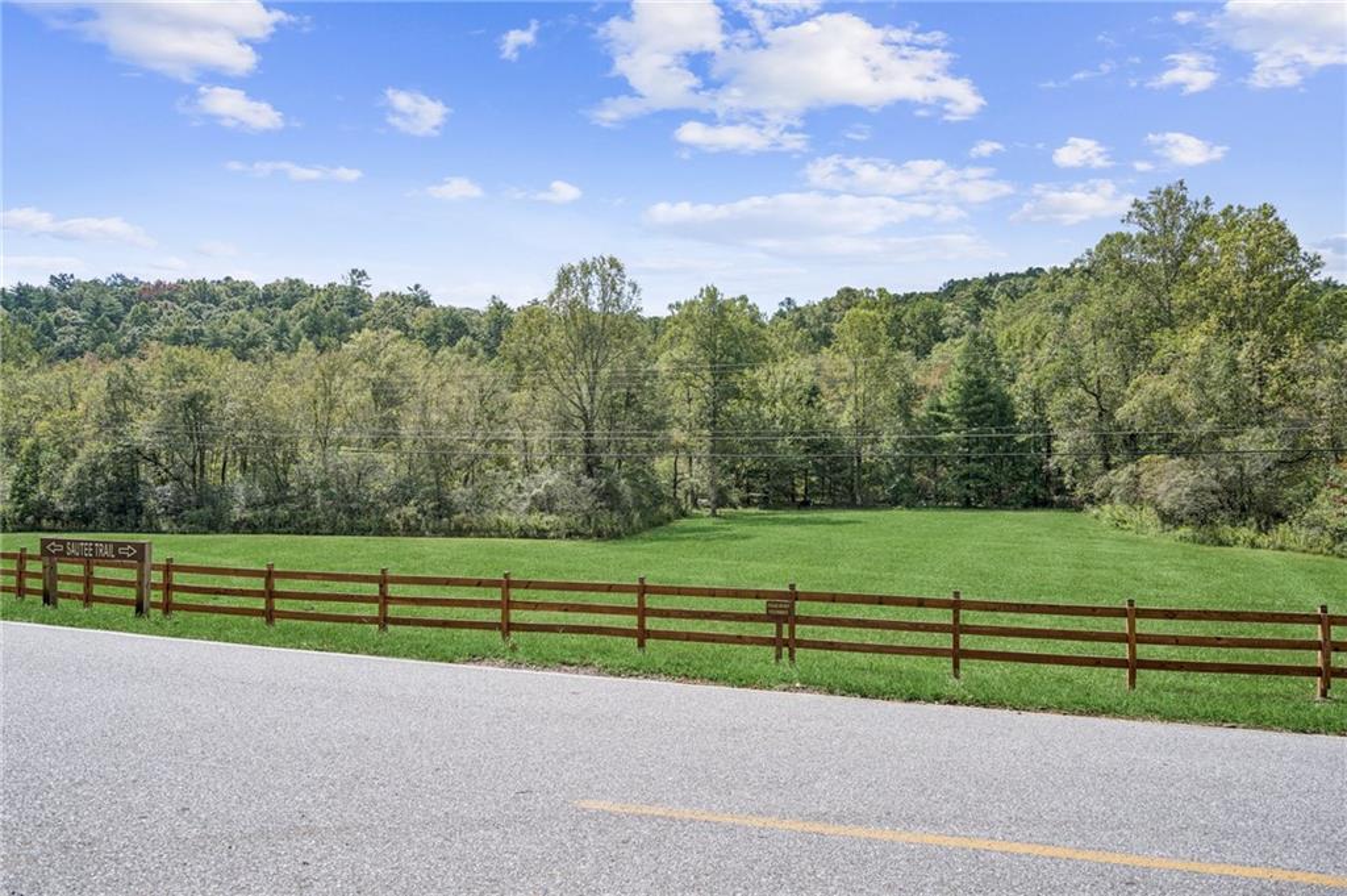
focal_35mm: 26
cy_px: 448
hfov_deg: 69.4
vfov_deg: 49.5
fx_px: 972
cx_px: 674
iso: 100
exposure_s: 1/640
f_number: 5.6
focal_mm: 26
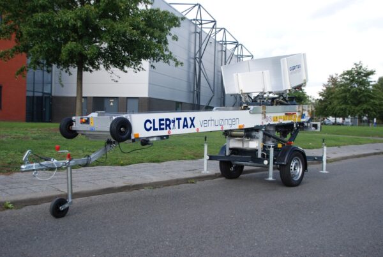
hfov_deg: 51.2
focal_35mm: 38
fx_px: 400
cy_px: 128
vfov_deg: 35.6
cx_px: 192
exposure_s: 1/500
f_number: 4
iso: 180
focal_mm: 25
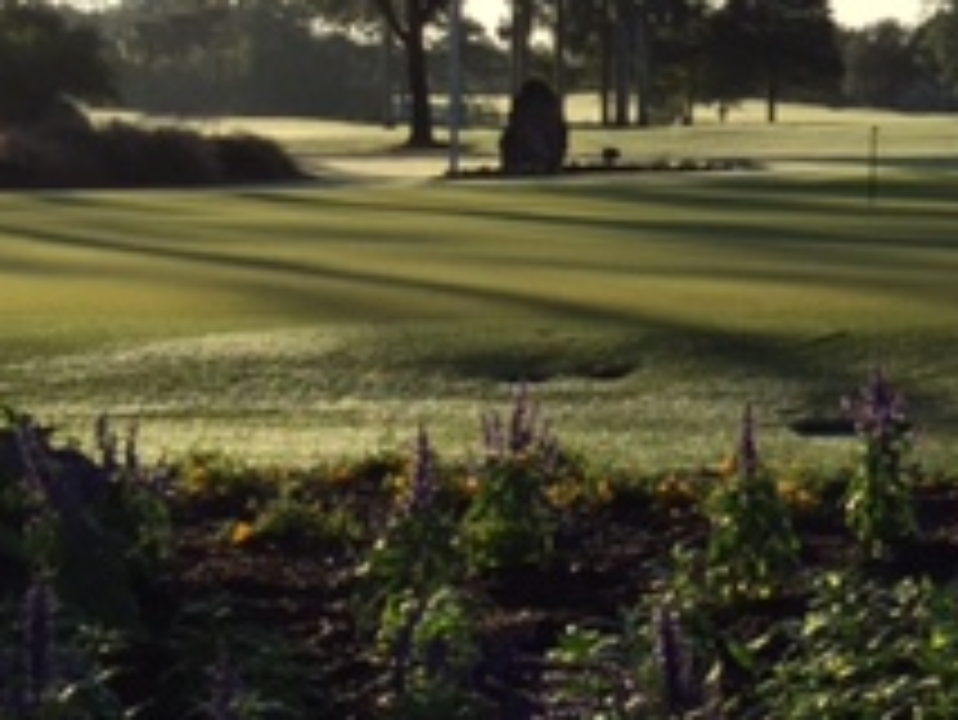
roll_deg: -1.3
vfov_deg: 16.9
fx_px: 2409
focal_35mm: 87
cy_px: 153
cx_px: 1142
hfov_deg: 21.0
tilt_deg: -1.7
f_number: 2.2
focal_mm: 4.15
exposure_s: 1/2198
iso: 32
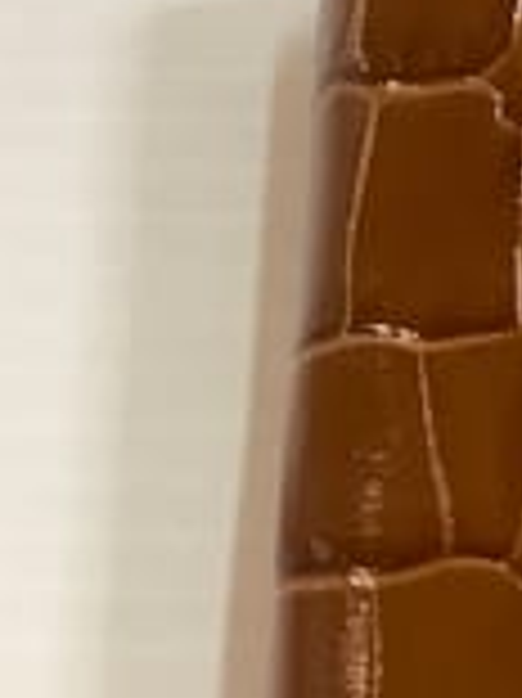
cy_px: 281
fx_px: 2013
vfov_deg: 19.6
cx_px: 968
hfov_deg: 13.2
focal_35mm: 100
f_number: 2.4
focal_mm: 3.3
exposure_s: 1/50
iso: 200
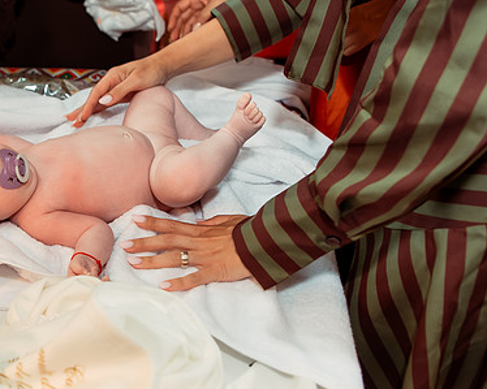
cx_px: 18
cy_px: 231
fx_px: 648
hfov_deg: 37.5
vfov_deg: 33.3
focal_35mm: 45
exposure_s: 1/250
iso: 3200
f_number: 3.5
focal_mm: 24
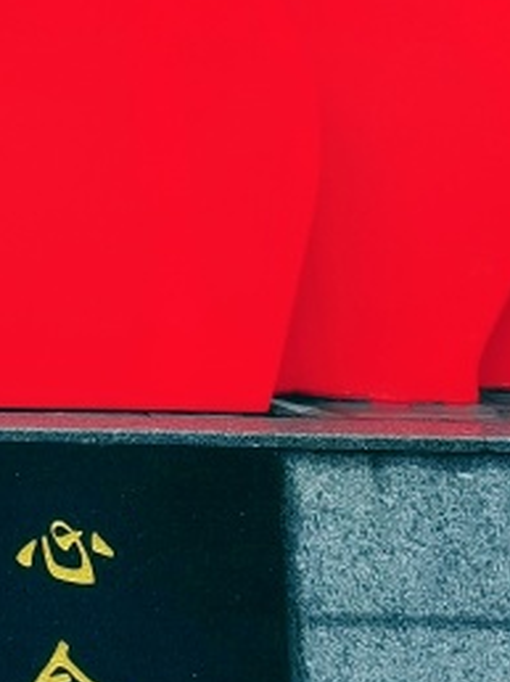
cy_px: -571
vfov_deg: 13.1
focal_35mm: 135
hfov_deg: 10.3
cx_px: -444
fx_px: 2656
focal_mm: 5.58
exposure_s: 1/333
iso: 50
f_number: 1.8
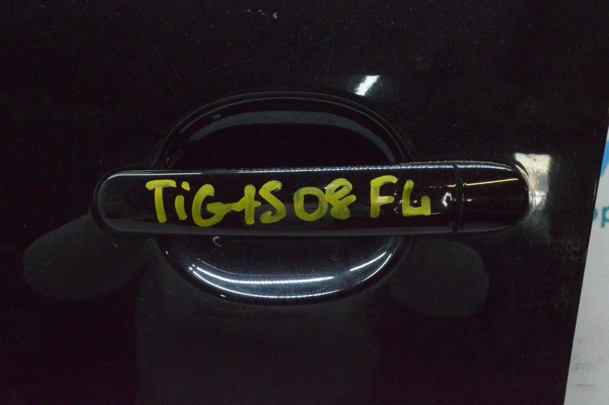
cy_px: 202
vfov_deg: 31.8
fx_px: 710
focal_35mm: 42
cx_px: 304
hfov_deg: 46.4
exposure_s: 1/50
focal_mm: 28
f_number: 29
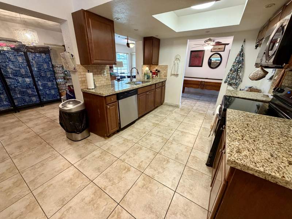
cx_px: 146
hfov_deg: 102.1
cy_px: 110
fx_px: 118
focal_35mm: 14
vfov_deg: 85.7
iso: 320
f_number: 2.2
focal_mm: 2.22
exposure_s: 1/60
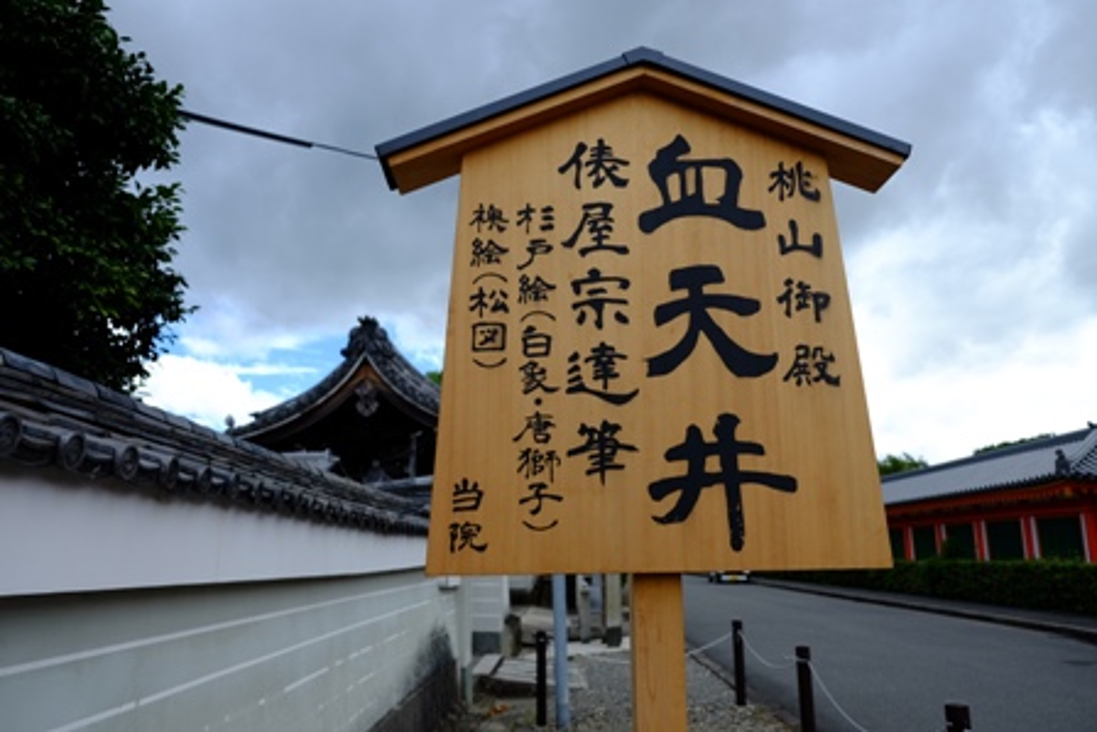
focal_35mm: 27
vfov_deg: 48.0
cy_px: 366
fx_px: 823
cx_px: 548
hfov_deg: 67.4
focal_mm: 18
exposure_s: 1/2500
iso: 200
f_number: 2.8
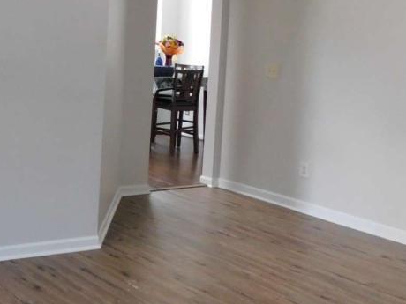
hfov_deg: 27.3
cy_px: 56
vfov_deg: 24.0
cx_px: -112
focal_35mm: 60
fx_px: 704
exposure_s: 1/30
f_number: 3
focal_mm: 4
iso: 320
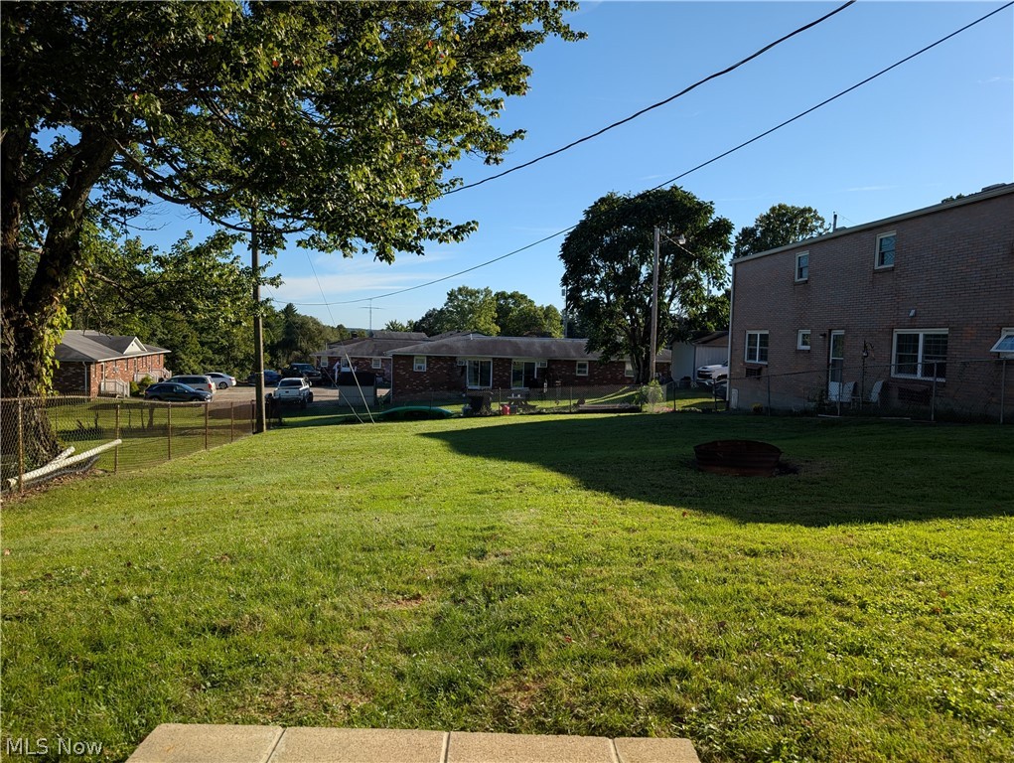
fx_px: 704
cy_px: 382
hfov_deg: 71.5
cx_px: 507
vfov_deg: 56.9
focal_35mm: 24
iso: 22
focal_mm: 6.9
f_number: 1.68
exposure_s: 1/1052
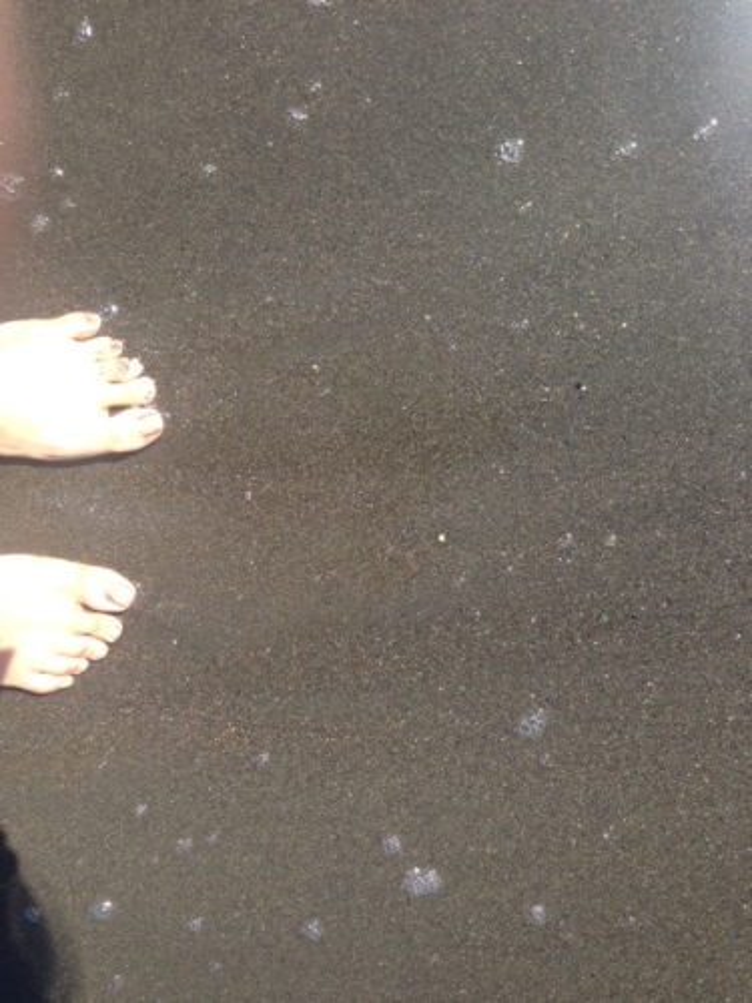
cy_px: 502
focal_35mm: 33
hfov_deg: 42.9
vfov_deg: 55.4
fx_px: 956
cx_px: 376
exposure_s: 1/570
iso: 50
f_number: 2.4
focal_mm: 4.12
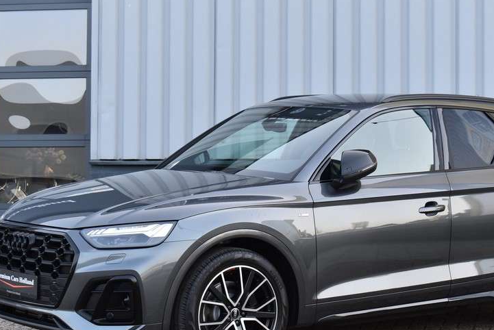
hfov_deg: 20.8
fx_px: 1346
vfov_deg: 14.0
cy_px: 176
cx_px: 301
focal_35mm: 98
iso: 400
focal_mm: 46
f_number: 7.1
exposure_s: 1/200
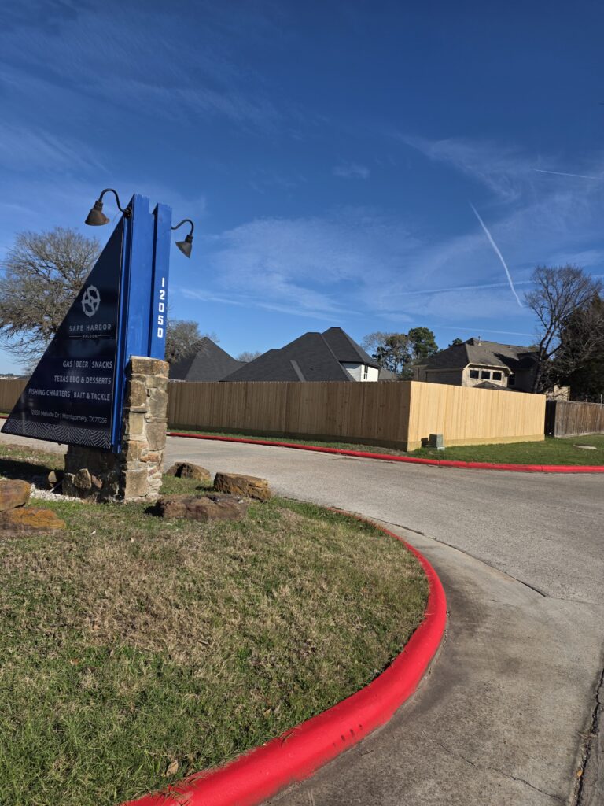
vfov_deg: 73.9
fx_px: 535
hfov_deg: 58.9
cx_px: 302
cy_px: 403
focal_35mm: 23
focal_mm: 6.25
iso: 64
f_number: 1.7
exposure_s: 1/7944
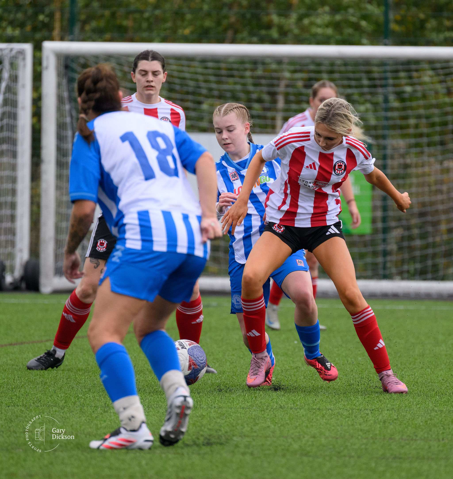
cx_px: 327
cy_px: 212
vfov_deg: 2.9
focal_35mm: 613
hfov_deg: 2.8
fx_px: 9345
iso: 1800
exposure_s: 1/1250
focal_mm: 400
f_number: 5.6
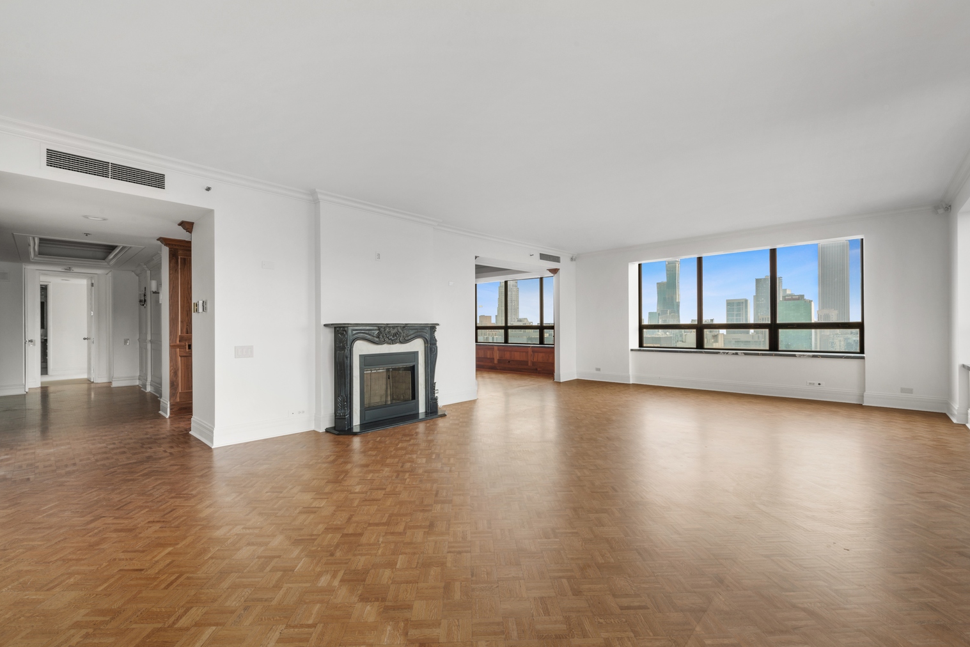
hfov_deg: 96.7
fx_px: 431
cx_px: 485
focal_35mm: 16
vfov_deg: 73.7
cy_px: 341
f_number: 10
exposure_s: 1.3
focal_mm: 15
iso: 100
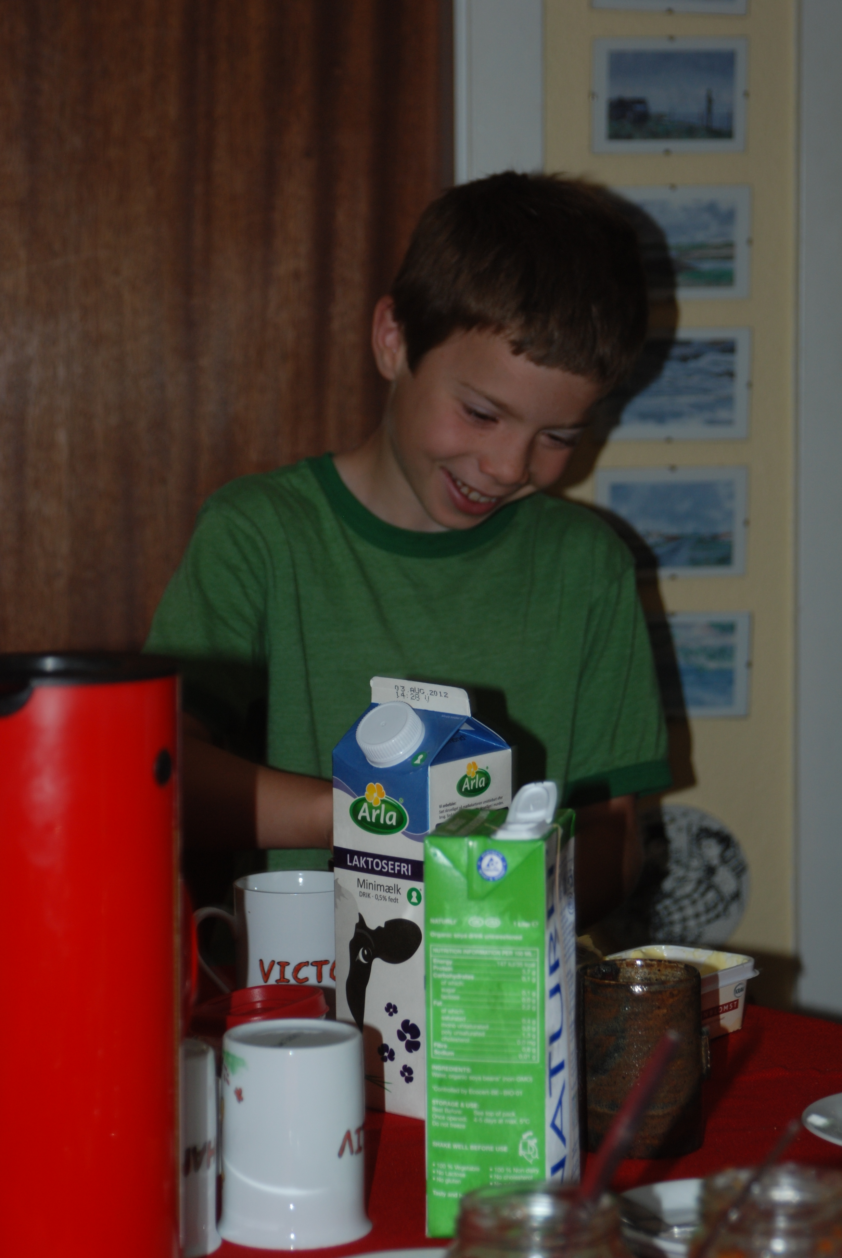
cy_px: 629
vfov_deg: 20.9
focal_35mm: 98
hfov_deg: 14.1
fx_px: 3411
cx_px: 421
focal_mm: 65
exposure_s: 1/60
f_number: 5.3
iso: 200
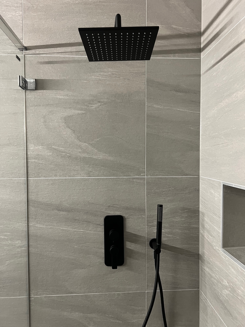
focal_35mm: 26
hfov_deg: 53.1
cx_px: 122
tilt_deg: -2.1
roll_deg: +0.6
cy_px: 164
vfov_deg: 67.3
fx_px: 245
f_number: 1.5
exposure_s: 1/40
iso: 500
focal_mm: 5.7
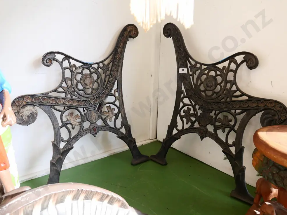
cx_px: 149
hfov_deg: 69.4
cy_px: 104
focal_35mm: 25
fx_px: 207
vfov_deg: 54.9
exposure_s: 1/200
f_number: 5
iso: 800
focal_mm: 12
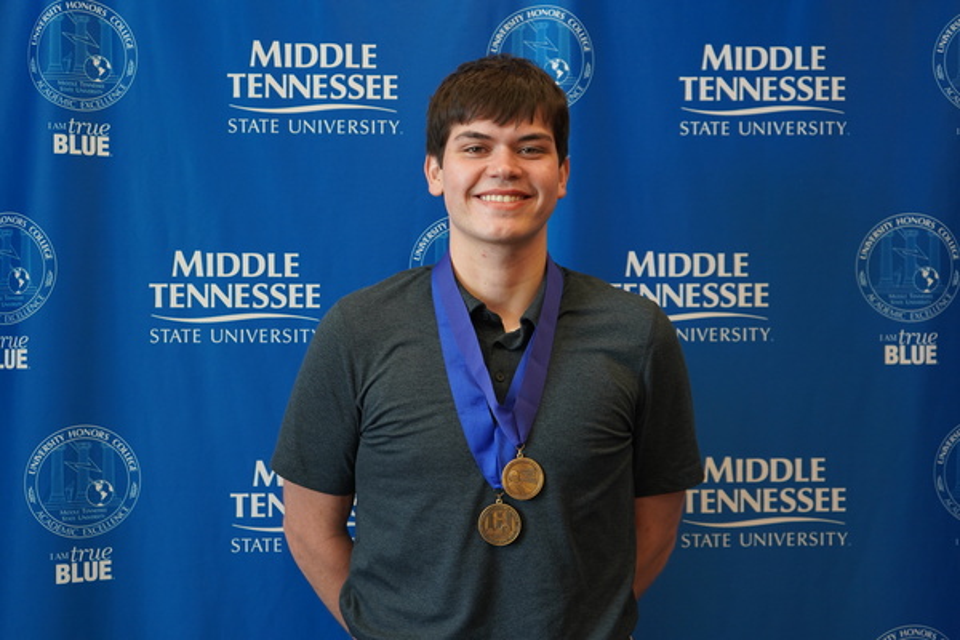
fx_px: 1093
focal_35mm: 41
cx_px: 480
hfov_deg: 47.4
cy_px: 320
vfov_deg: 32.6
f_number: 4.5
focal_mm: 41
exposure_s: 1/160
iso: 800
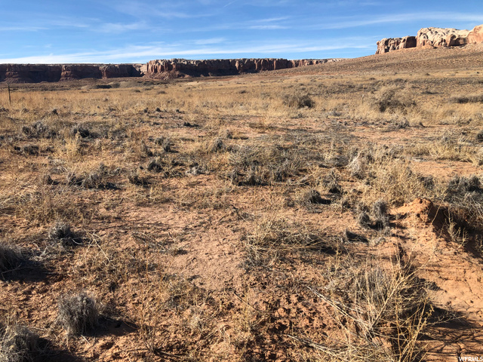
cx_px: 242
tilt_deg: -12.6
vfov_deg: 49.7
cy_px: 181
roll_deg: +0.7
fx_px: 391
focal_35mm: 28
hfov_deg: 63.4
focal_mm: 3.99
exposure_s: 1/2088
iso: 20
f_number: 1.8
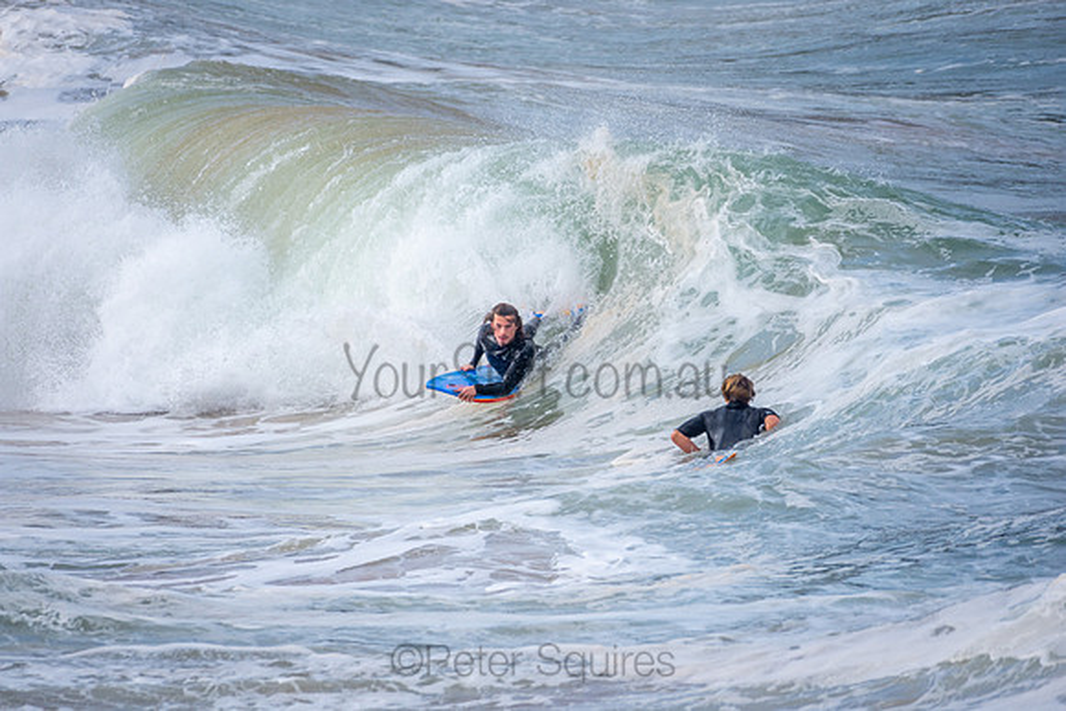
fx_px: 22212
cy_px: 356
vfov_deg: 1.8
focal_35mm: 750
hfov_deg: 2.7
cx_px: 533
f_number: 5.6
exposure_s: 1/1250
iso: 220
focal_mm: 500
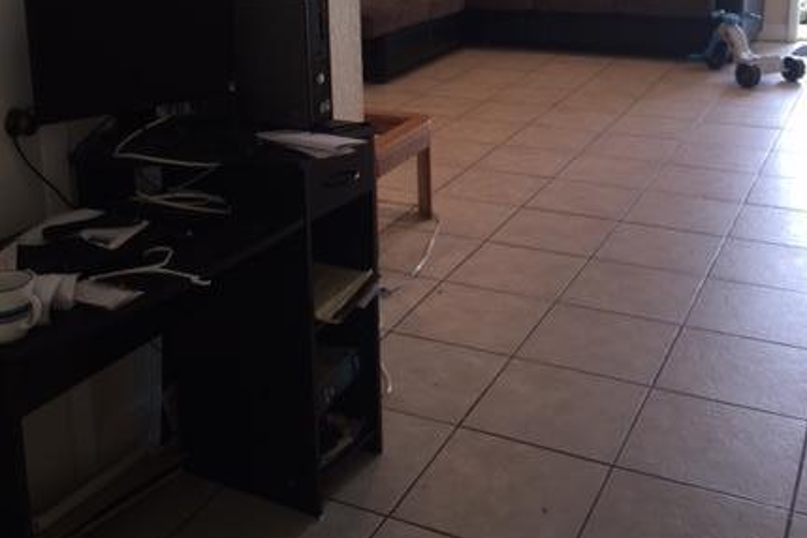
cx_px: 389
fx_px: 1009
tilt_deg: -12.7
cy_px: 85
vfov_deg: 29.0
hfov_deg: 43.6
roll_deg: +1.4
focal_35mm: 45
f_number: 2.2
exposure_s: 1/37
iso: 32
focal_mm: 4.15
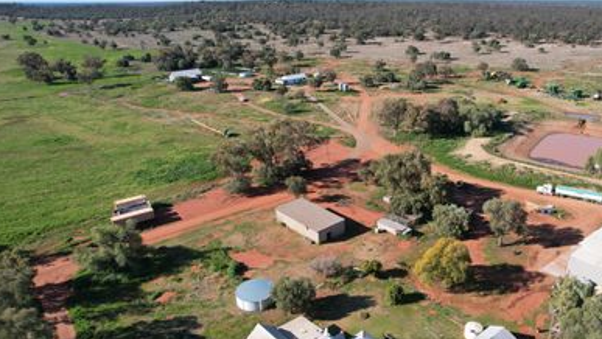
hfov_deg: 67.3
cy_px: 190
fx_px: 447
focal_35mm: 28
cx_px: 358
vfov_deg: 41.5
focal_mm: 8.38
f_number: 2.8
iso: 140
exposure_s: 1/1600
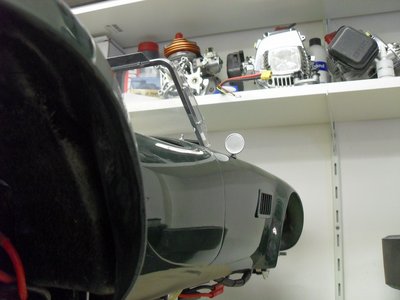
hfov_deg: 52.6
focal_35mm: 35
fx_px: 404
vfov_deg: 40.7
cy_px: 150
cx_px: 200
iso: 200
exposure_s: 1/30
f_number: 2.8
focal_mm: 6.2
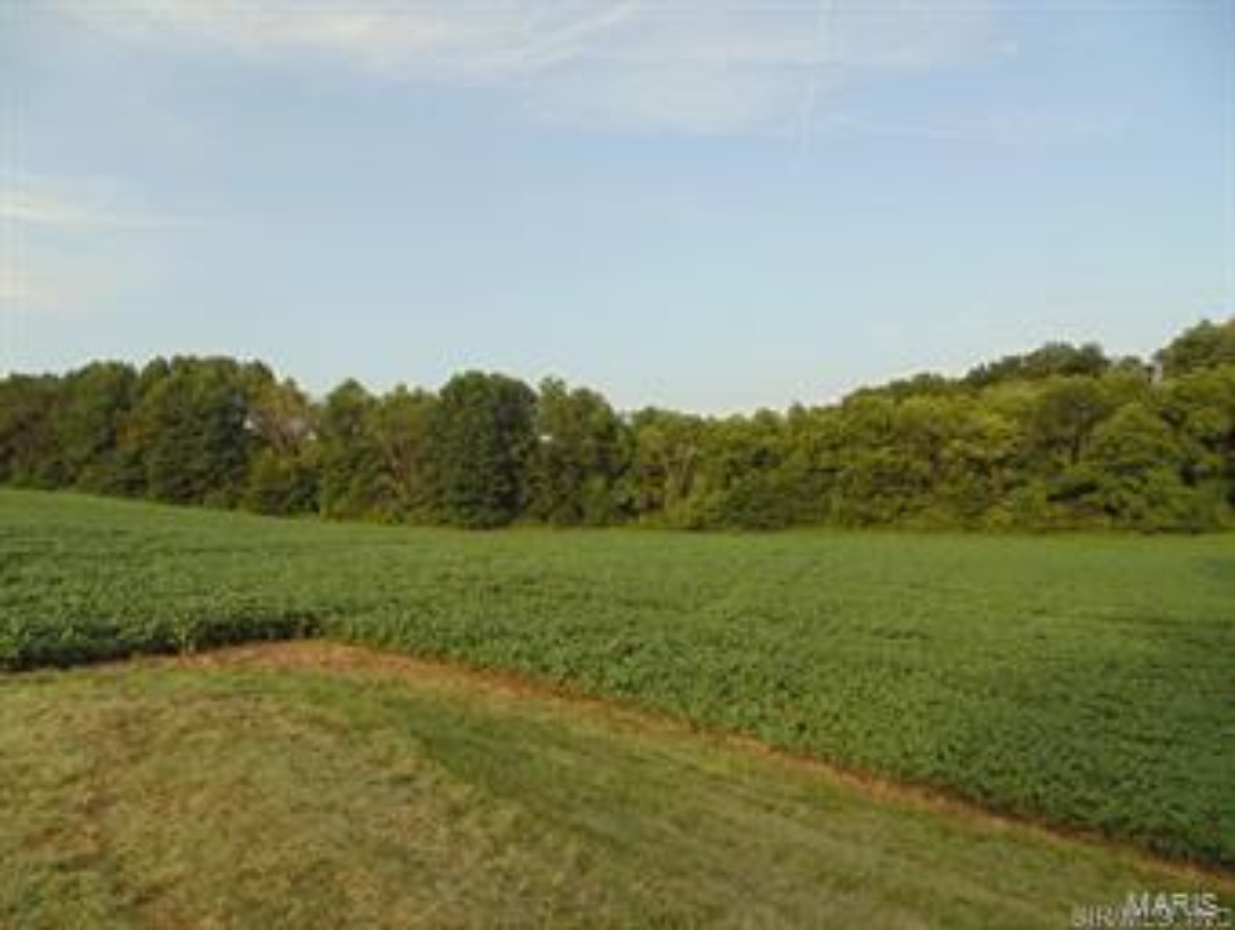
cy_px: 465
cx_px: 618
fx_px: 786
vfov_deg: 61.2
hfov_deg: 76.3
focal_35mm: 22
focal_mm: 4
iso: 80
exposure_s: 1/400
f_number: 3.1
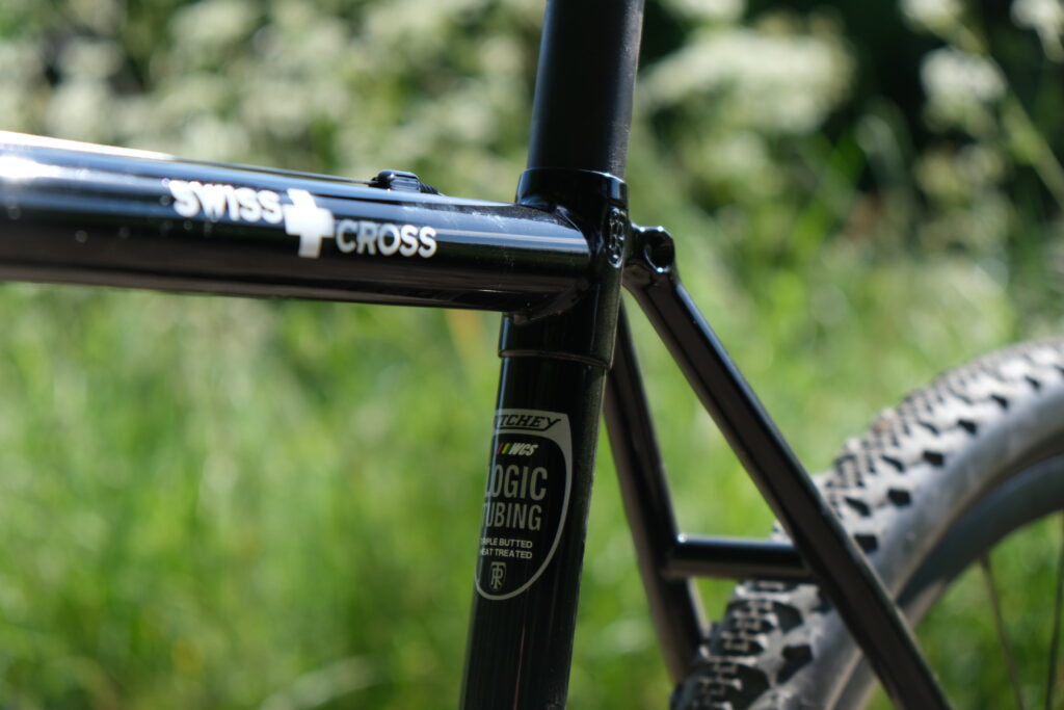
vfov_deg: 16.5
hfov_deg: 24.5
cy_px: 355
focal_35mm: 83
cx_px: 532
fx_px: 2453
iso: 160
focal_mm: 55
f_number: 4
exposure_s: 1/480
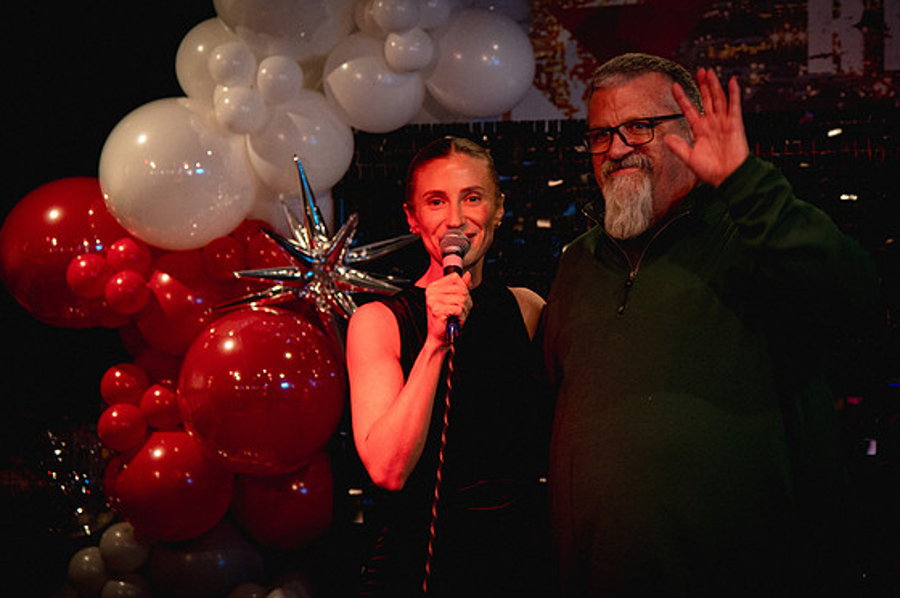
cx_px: 601
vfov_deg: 10.5
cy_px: 193
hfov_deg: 15.8
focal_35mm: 130
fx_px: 3246
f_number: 4
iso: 2500
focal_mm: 95
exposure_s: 1/60
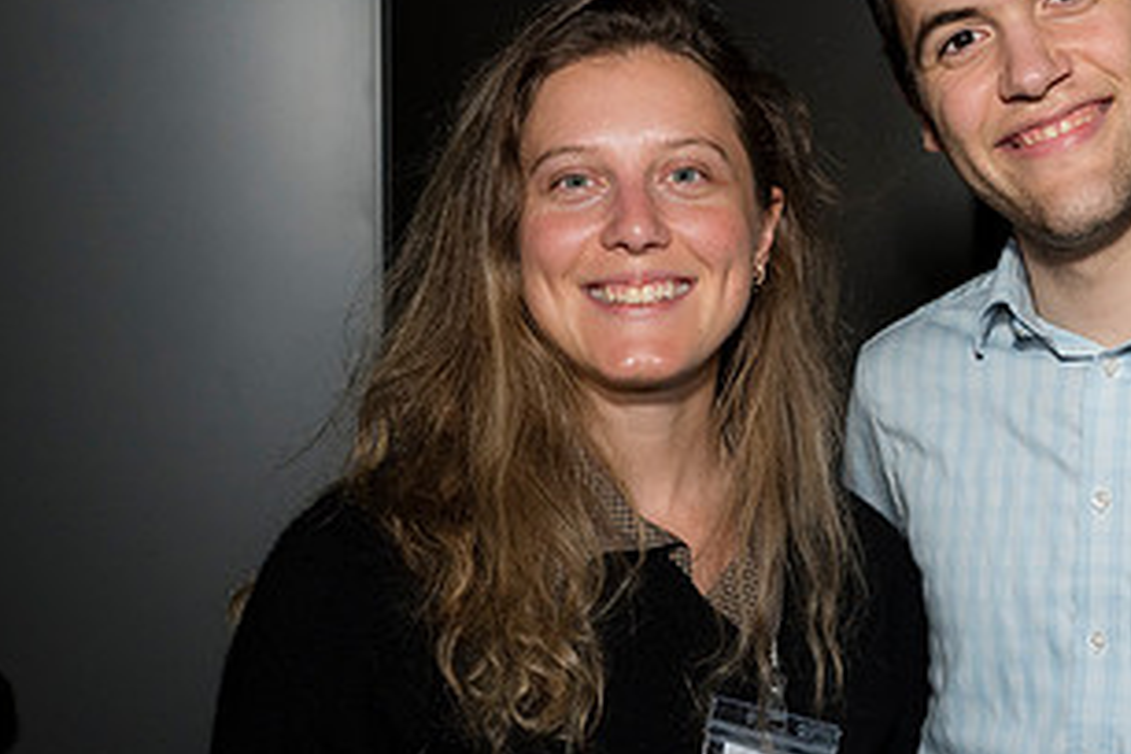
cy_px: 423
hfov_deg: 27.2
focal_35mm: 72
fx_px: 2262
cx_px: 1002
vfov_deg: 18.9
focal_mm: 38
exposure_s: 1/125
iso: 1250
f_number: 5.6
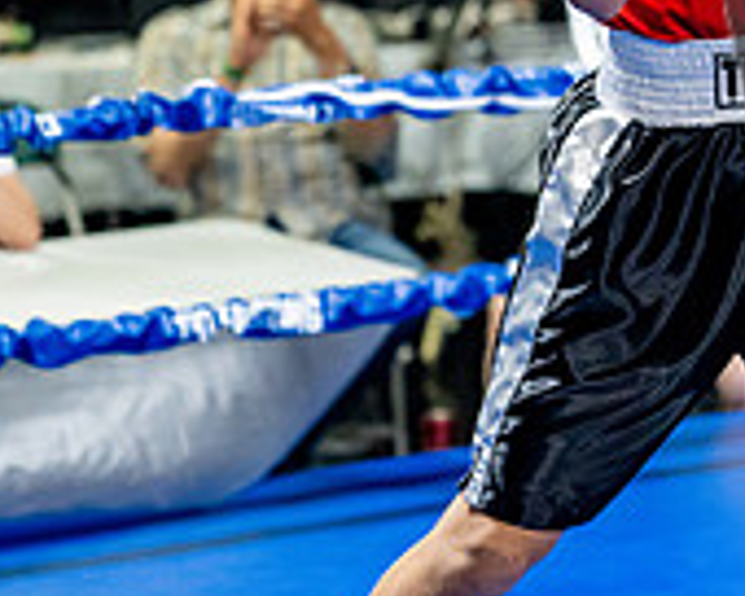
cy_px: -33
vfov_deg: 7.5
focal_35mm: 205
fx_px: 4520
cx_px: 723
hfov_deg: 9.4
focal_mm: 64
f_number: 2
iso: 4000
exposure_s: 1/1000
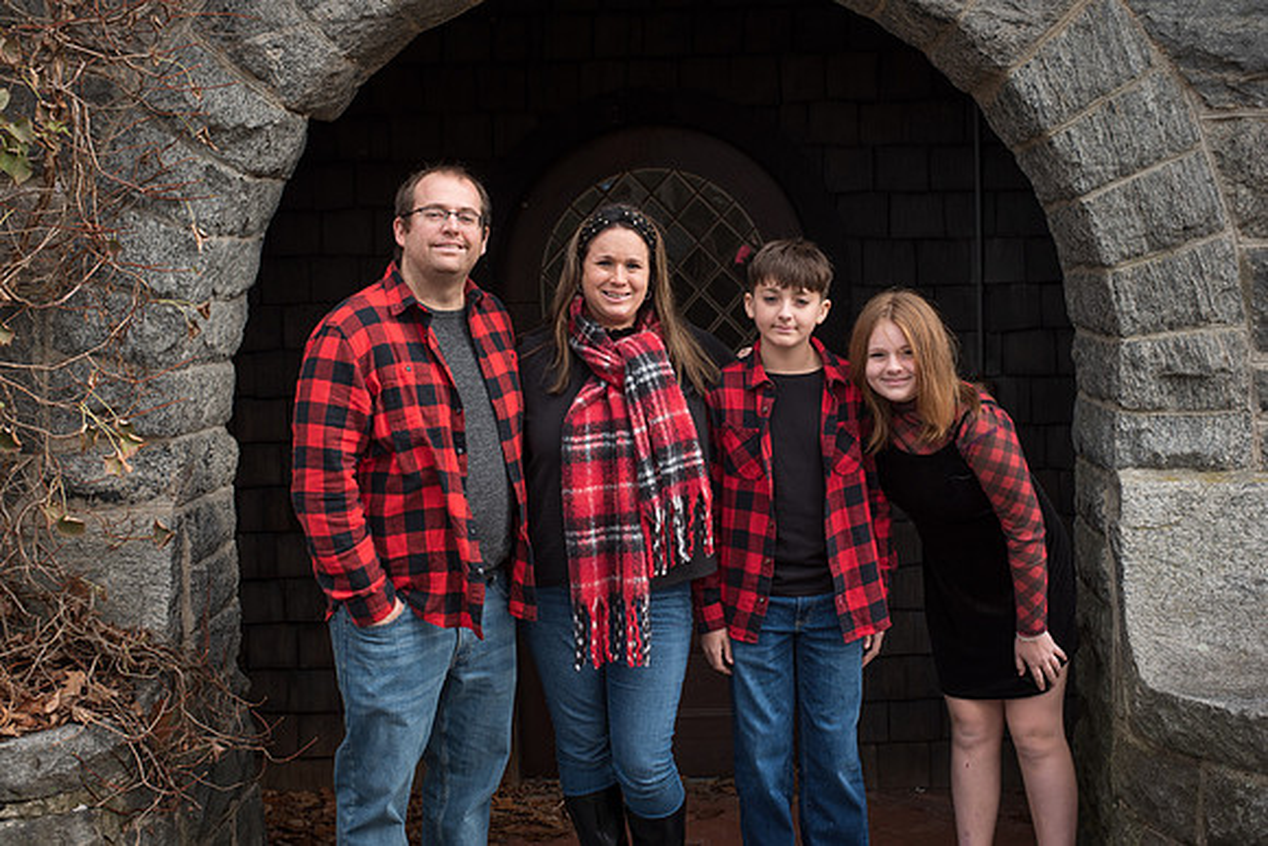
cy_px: 423
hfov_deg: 39.6
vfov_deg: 27.0
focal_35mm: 50
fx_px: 1761
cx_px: 634
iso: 100
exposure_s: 1/200
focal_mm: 50
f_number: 4.5
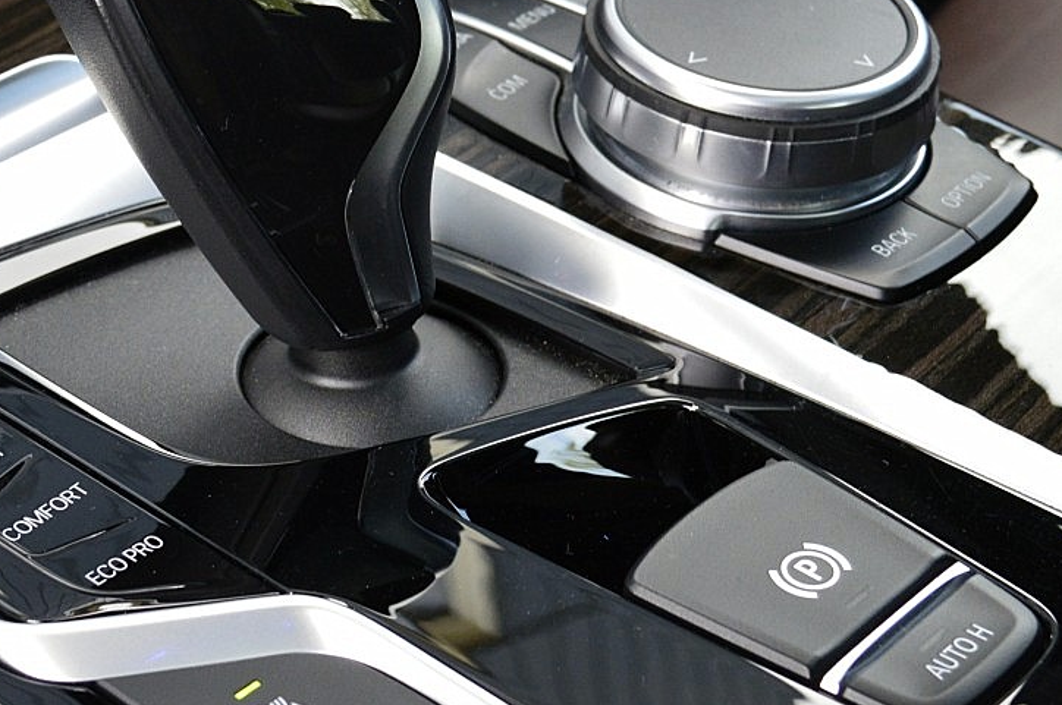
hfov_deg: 20.2
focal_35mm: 101
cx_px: 395
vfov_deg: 13.5
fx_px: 2976
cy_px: 210
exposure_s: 1/60
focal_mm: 30
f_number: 8
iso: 720
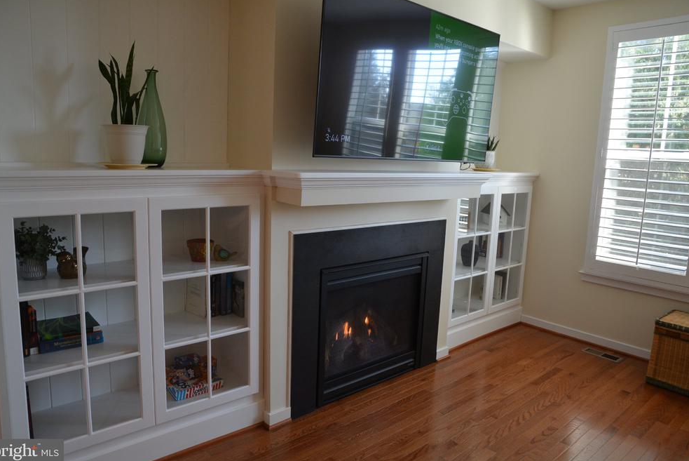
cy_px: 225
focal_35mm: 25
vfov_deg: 51.4
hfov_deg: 71.5
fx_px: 479
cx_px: 345
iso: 400
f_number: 5
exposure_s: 1/100
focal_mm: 16
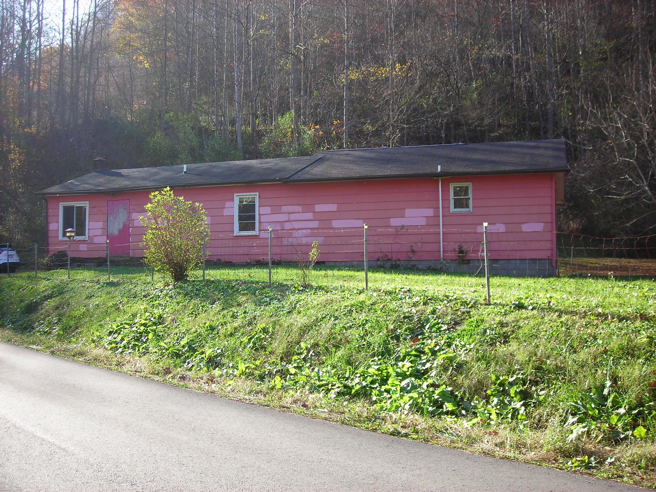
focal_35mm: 38
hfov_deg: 49.0
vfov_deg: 37.7
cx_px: 328
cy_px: 246
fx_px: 720
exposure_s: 1/105
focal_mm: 6.3
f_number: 3.2
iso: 50
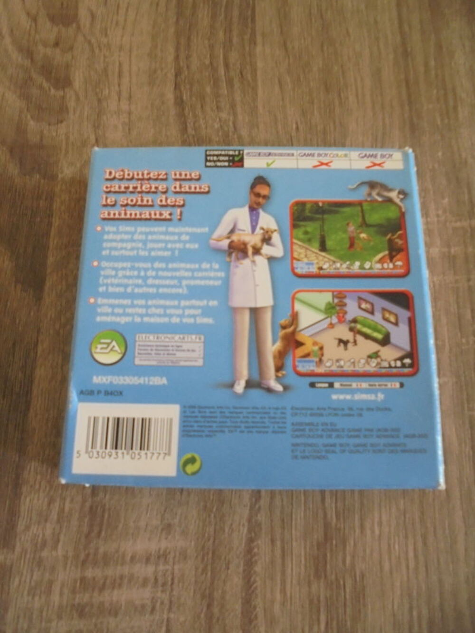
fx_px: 476
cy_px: 316
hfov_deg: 53.1
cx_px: 238
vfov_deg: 67.3
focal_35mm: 26
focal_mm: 4.6
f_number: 3.5
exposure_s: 1/15
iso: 400
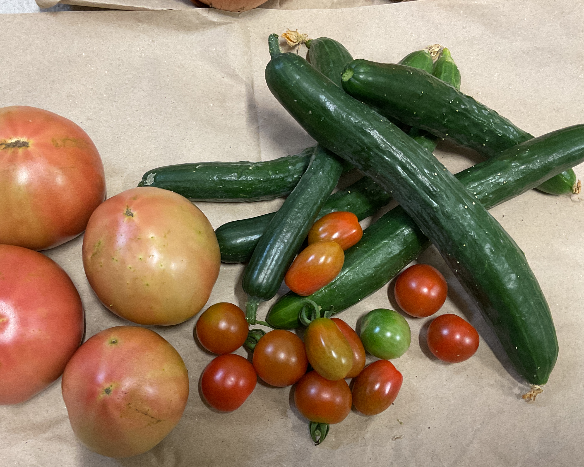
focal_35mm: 35
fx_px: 605
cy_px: 260
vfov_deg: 42.2
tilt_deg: -72.3
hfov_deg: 51.4
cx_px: 263
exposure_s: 1/60
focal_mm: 3
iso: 160
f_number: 1.8
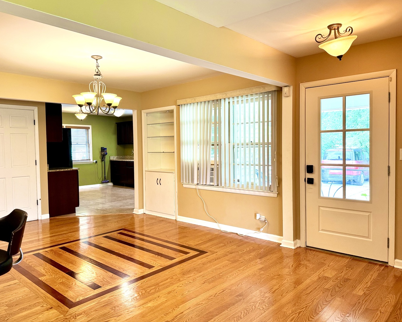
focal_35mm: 26
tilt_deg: -2.2
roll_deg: +0.9
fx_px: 309
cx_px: 192
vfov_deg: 54.9
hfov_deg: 66.0
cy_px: 158
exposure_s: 1/60
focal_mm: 6.76
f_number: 1.78
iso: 160
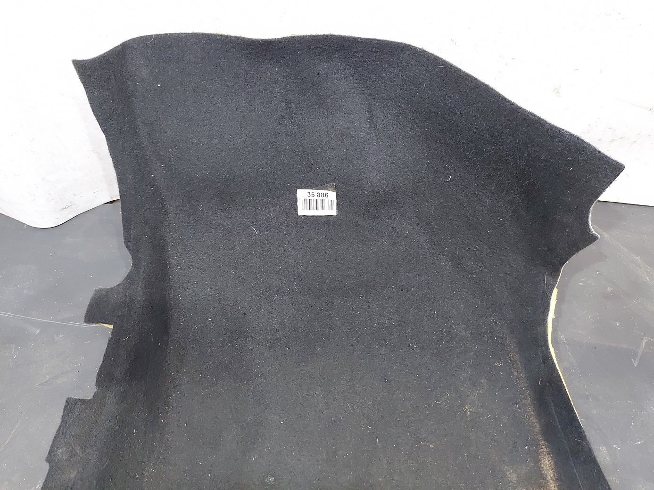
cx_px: 327
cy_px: 245
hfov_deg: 71.6
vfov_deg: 56.8
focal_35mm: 24
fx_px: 453
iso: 320
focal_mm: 5.23
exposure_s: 1/25
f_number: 1.8
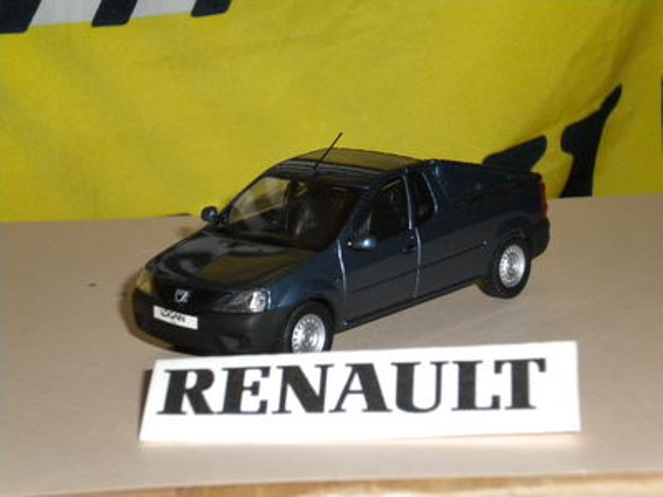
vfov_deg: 15.4
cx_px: 332
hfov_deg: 20.4
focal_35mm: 96
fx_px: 1839
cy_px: 248
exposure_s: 1/60
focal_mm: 17.3
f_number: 5.7
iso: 400
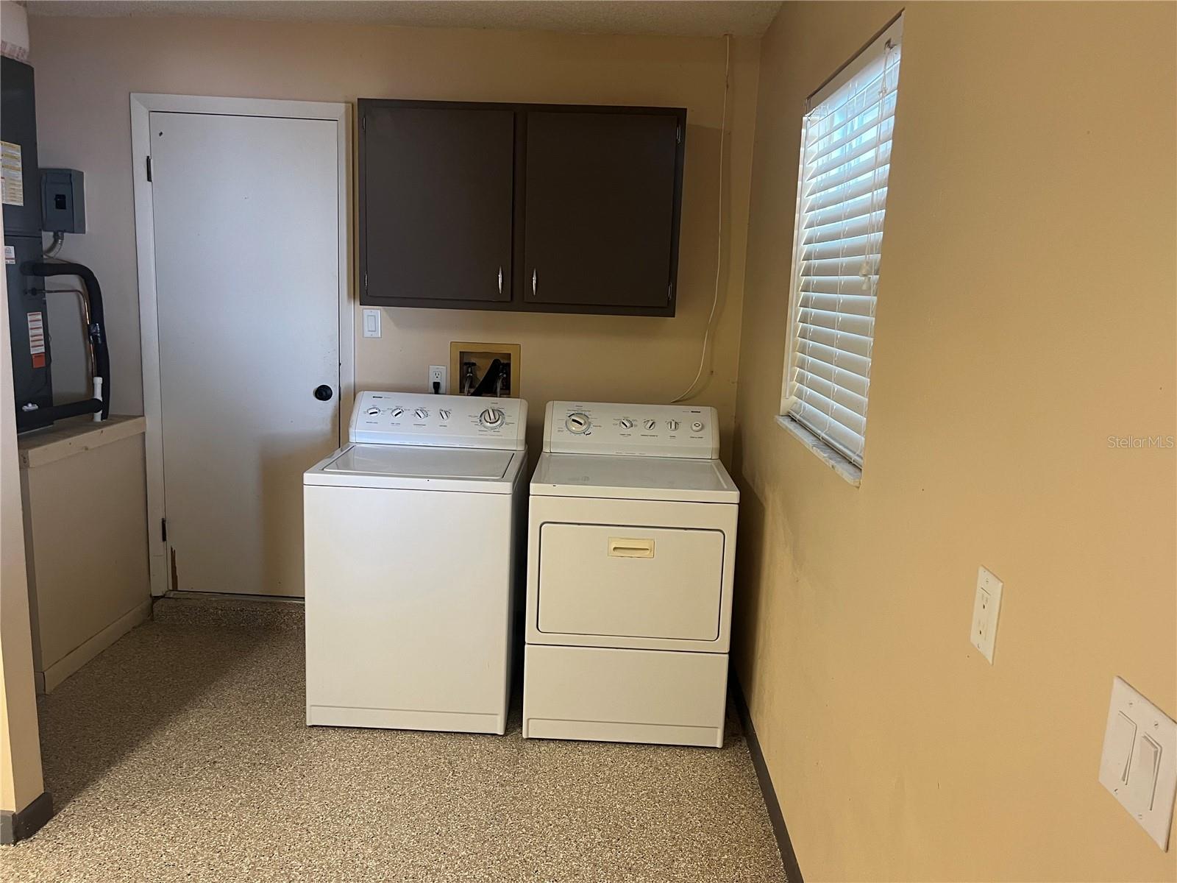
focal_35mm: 26
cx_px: 588
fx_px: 884
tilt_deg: -10.4
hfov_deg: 67.3
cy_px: 442
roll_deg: -1.7
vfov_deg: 53.1
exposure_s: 1/60
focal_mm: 5.1
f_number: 1.6
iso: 250
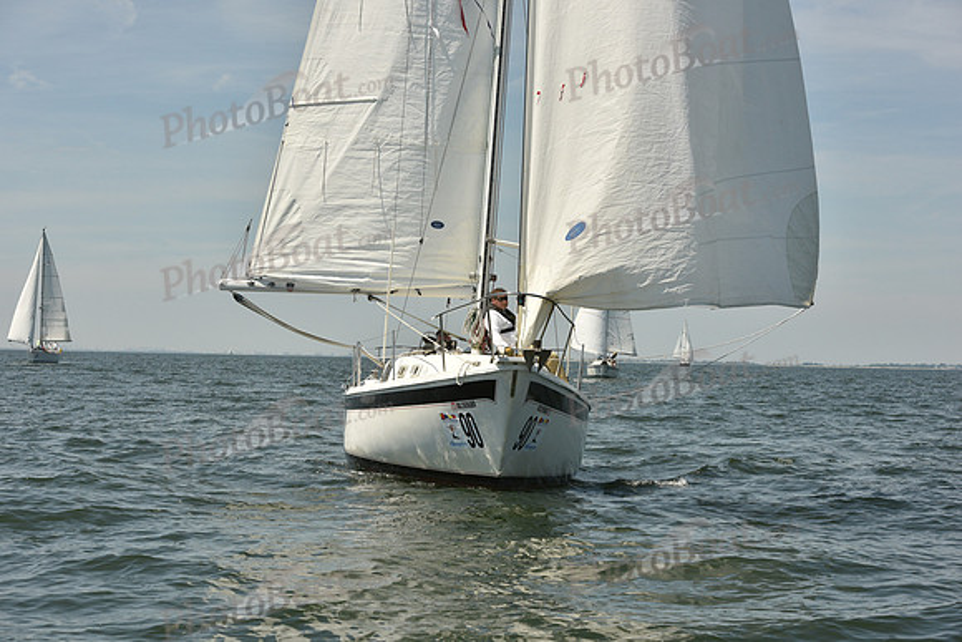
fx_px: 1871
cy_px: 321
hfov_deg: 28.8
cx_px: 481
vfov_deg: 19.5
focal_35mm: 70
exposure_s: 1/1600
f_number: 9
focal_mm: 70
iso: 320
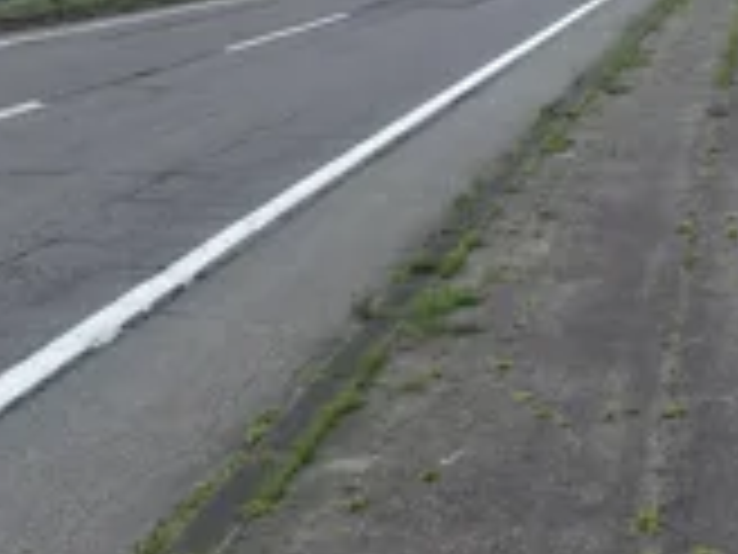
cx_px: 549
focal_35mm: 76
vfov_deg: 18.6
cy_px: -59
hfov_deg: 25.4
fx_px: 1620
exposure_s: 1/2304
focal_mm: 4.2
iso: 32
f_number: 1.6
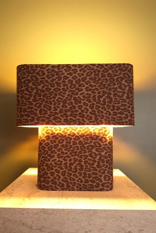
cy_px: 121
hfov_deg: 51.3
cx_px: 73
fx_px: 162
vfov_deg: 71.5
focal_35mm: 25
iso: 800
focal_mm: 5.4
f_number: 1.8
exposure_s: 1/25
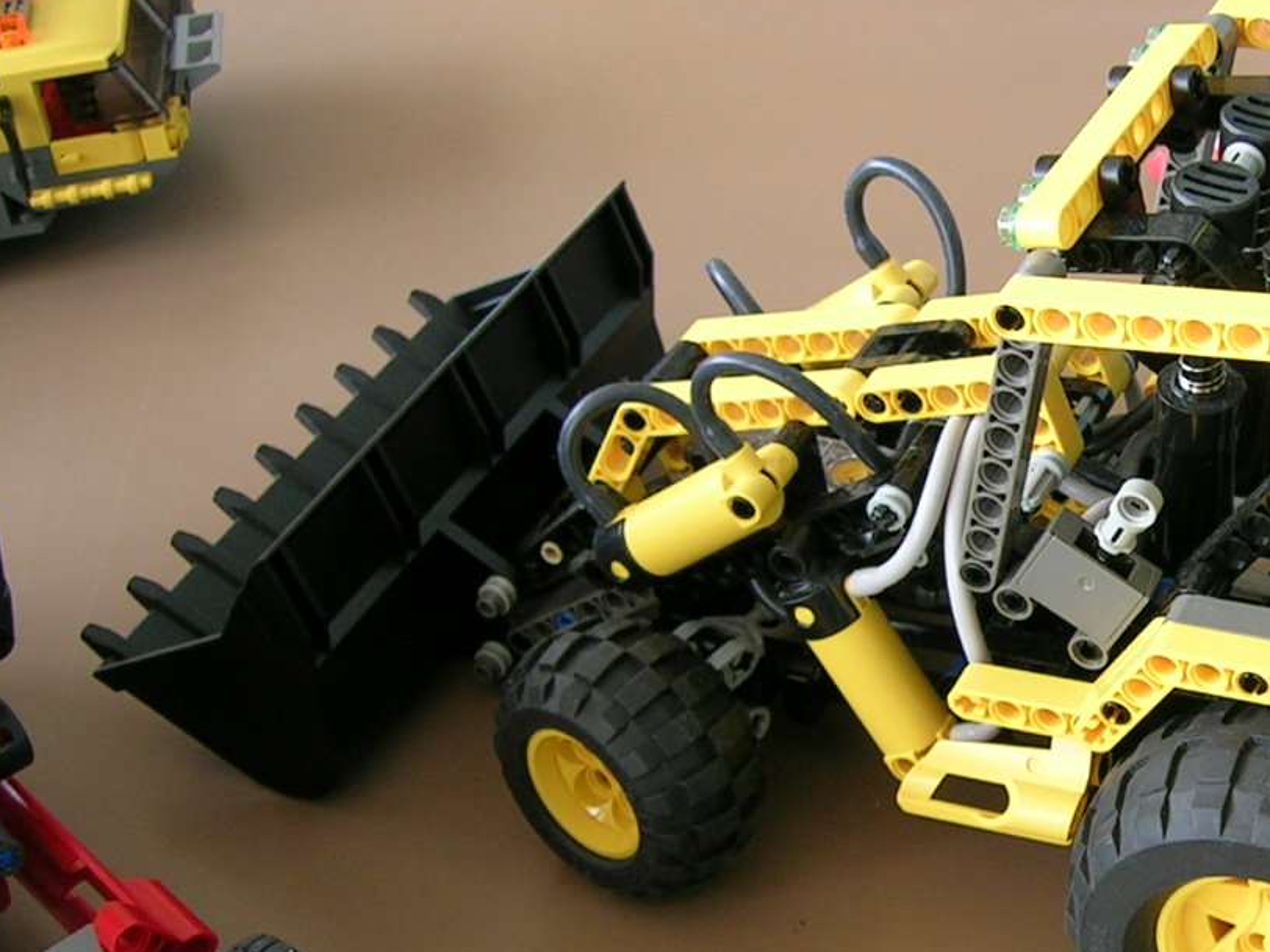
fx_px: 2531
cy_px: 622
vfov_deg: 21.2
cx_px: 1212
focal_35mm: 69
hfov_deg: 26.9
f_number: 2.8
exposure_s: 1/26.5
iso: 50
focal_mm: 5.4
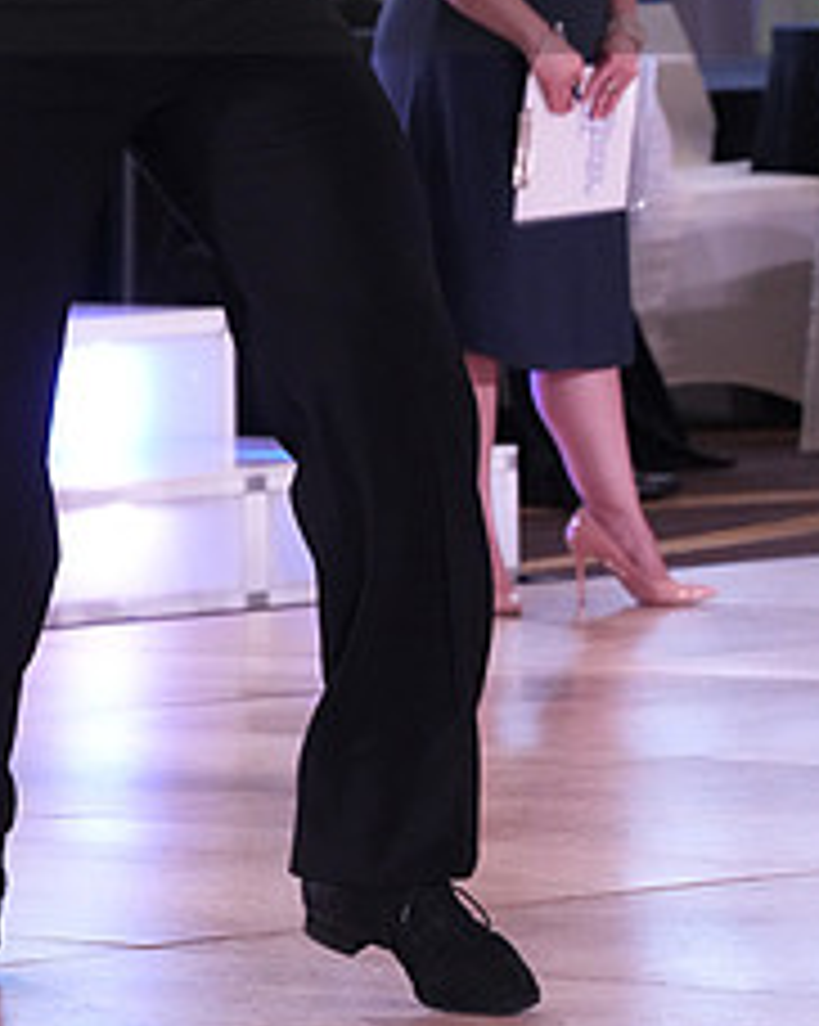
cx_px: 133
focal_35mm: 397
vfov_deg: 4.9
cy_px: -94
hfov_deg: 3.9
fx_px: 12045
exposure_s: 1/400
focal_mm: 166
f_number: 7.1
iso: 6400
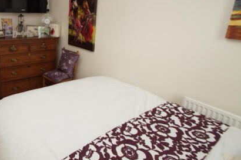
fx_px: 161
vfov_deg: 52.2
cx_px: 50
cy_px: 55
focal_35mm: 24
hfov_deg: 67.2
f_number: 4
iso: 400
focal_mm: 10
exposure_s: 1/160
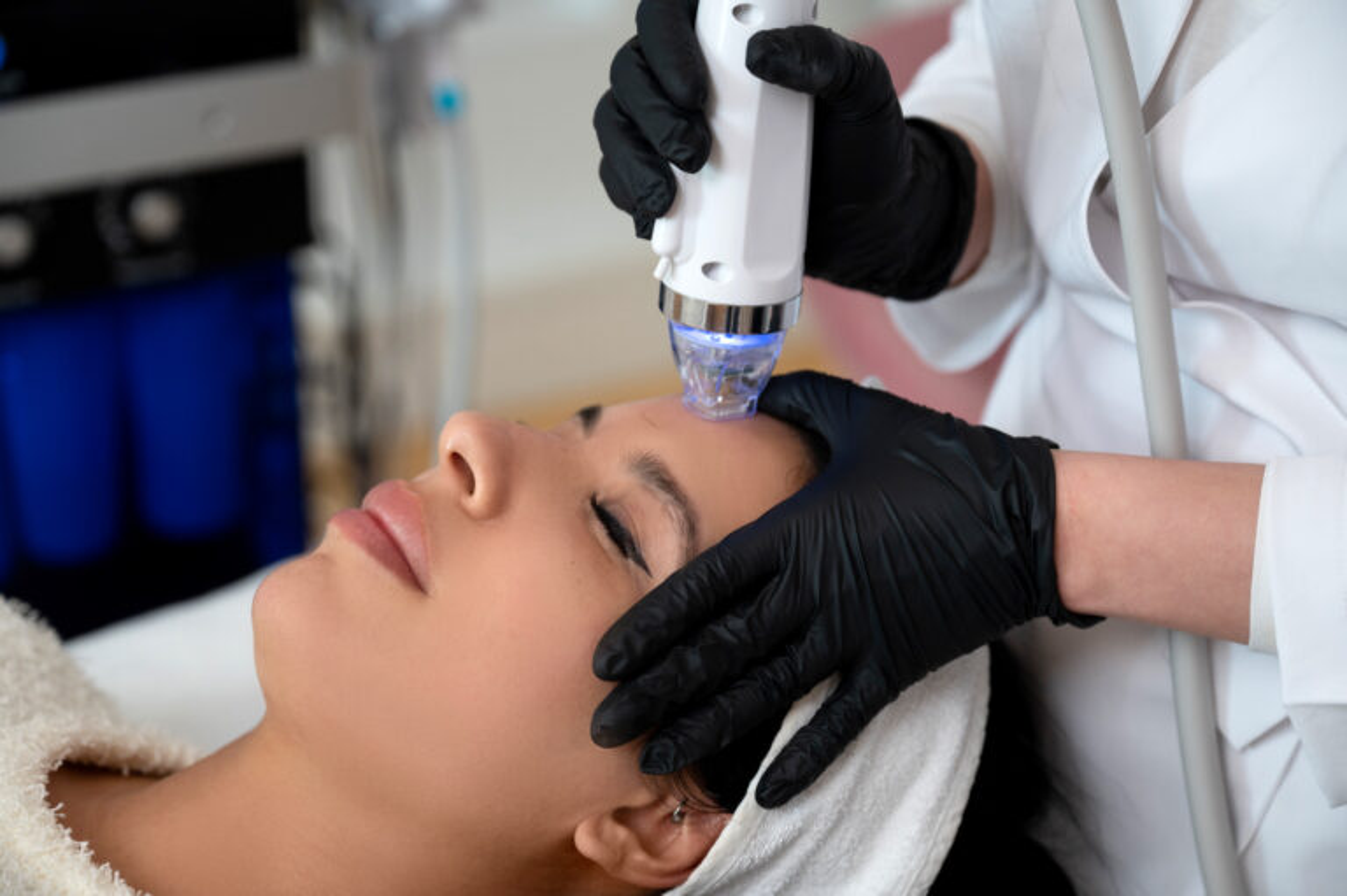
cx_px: 674
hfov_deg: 28.9
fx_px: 2617
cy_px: 448
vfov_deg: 19.4
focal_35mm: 70
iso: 1000
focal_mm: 70
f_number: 3.5
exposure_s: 1/500
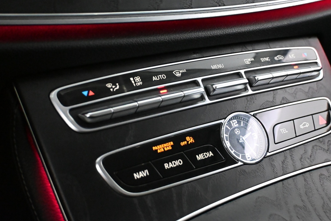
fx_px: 432
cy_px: 94
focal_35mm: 47
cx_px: 193
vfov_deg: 28.6
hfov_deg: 41.8
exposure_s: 1/60
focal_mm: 26
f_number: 4.5
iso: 9000
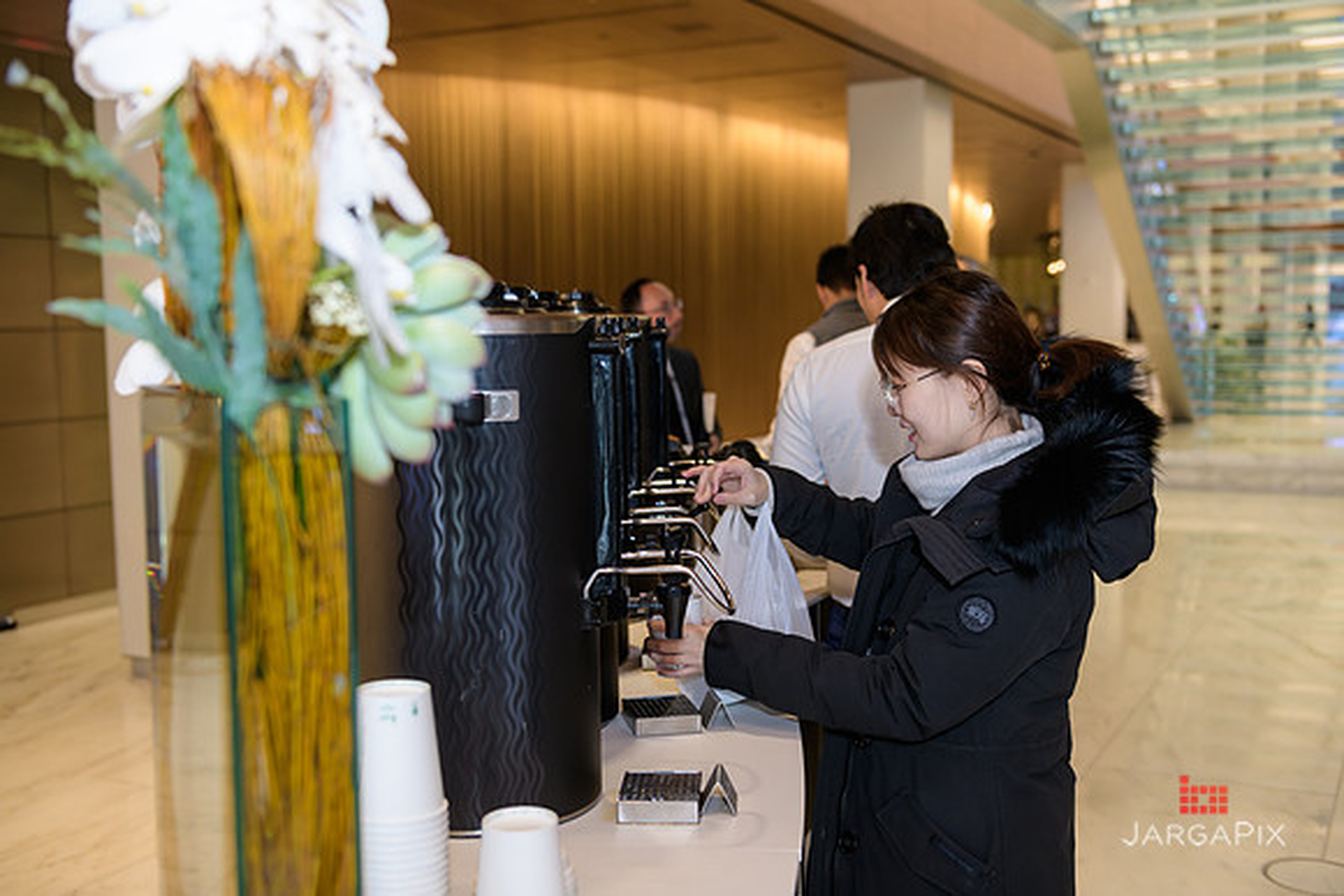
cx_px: 672
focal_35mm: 40
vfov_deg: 33.4
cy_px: 448
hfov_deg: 48.4
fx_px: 1494
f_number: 3.2
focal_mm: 40
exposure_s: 1/125
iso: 400
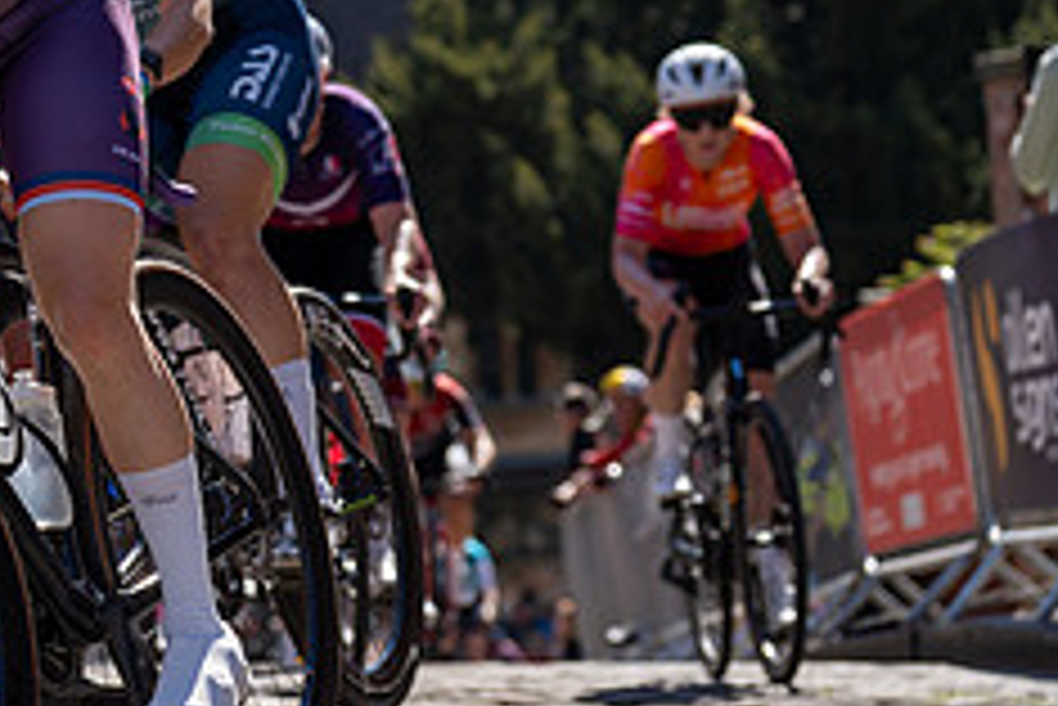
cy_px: 106
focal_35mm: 173
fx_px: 5087
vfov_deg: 7.9
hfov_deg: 11.6
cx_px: -239
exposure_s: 1/1000
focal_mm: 70
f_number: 3.5
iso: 100
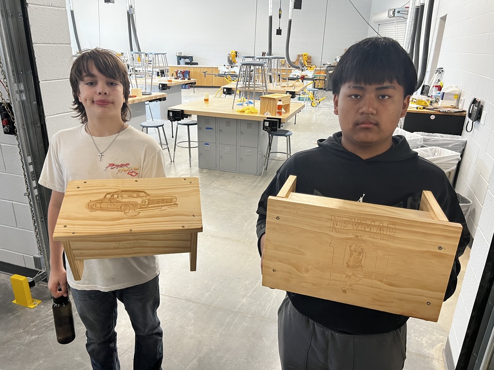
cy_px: 185
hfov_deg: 67.3
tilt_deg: -20.4
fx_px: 371
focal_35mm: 26
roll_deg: -1.4
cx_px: 247
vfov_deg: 53.1
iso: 125
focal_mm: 5.7
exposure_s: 1/60
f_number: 1.5
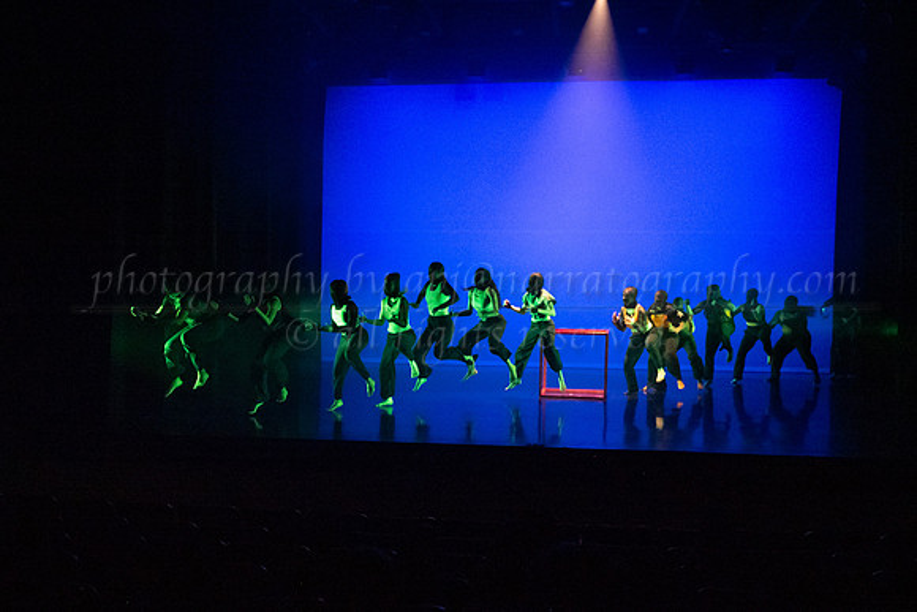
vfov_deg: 31.2
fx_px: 1094
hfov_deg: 45.5
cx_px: 424
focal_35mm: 43
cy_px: 343
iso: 4000
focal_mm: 38
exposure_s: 1/200
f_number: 2.8
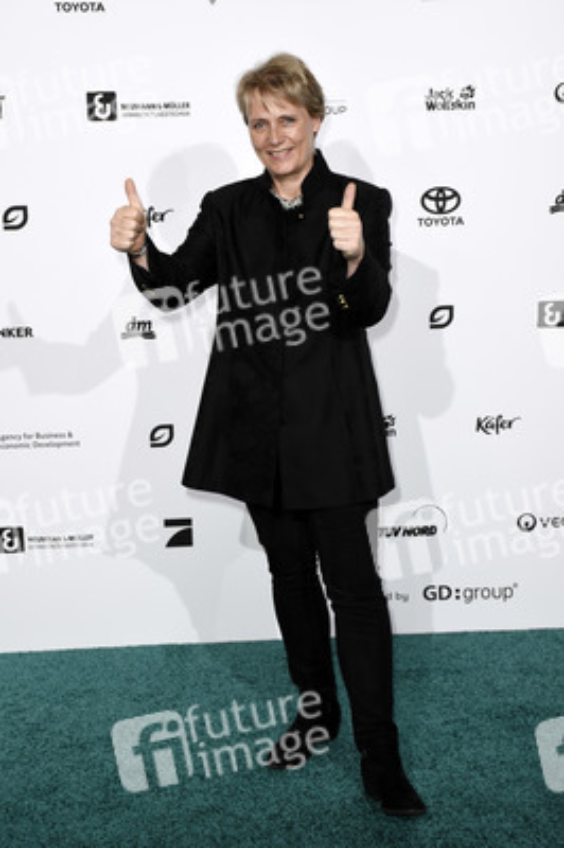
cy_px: 424
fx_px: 1200
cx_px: 282
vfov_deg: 38.9
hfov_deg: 26.4
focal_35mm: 51
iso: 800
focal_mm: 34
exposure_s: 1/125
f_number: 6.3
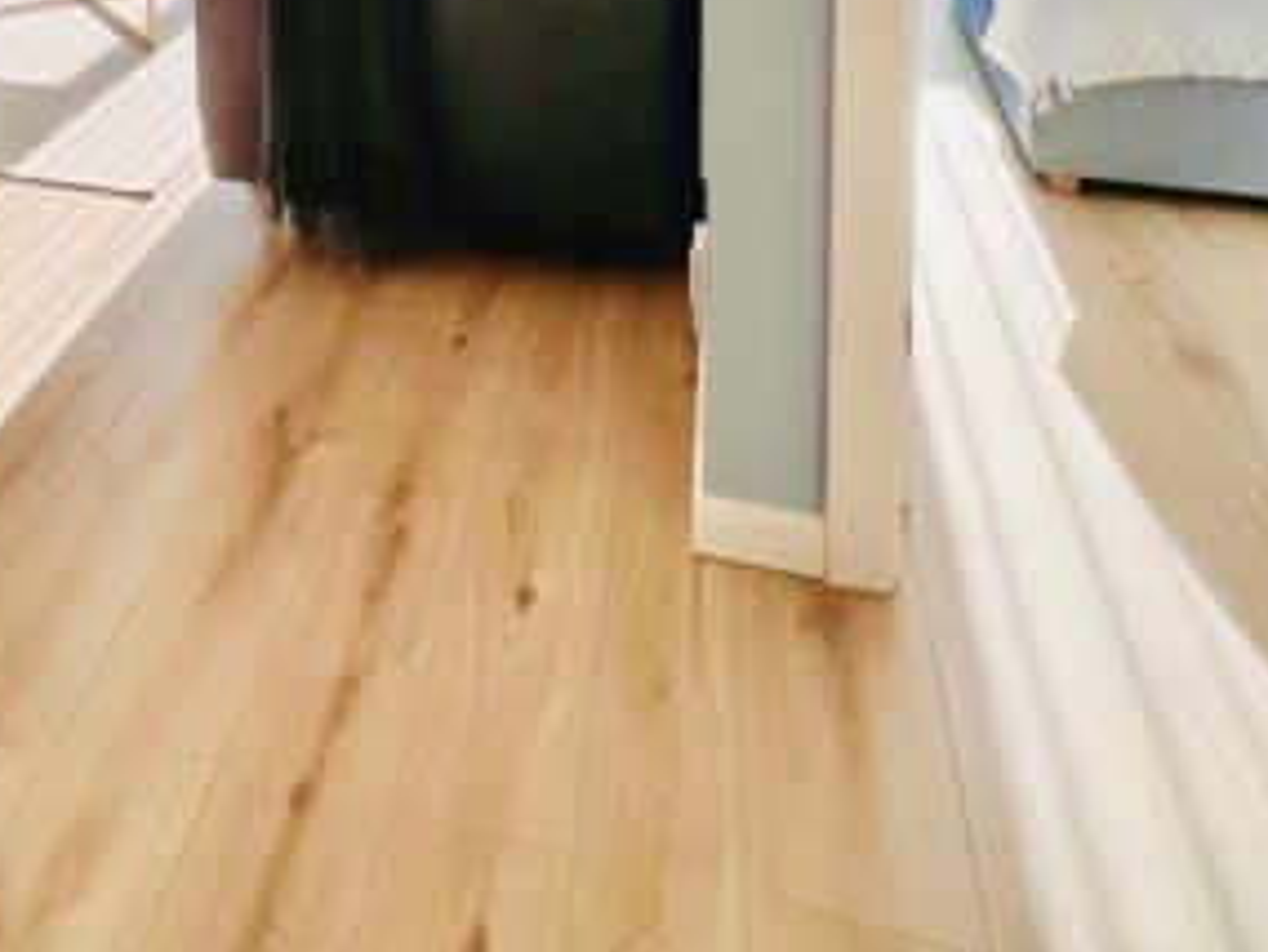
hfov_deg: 50.1
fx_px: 1283
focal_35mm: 35
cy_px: -285
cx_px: 289
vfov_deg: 31.4
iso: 32
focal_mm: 1.57
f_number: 1.8
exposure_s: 1/513
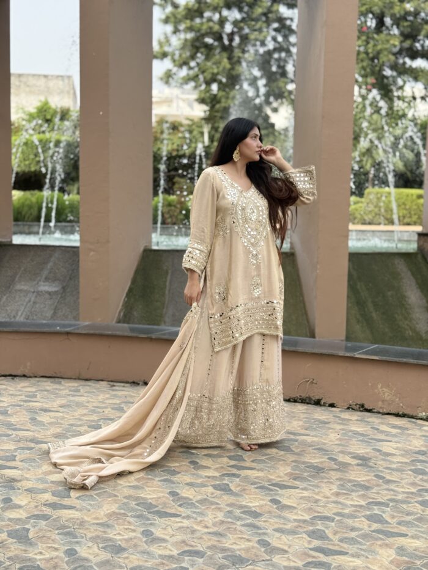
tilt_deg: -4.3
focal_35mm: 48
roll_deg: -1.1
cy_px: 285
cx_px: 214
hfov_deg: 30.3
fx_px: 791
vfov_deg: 39.7
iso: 100
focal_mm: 6.76
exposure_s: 1/1838
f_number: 1.78
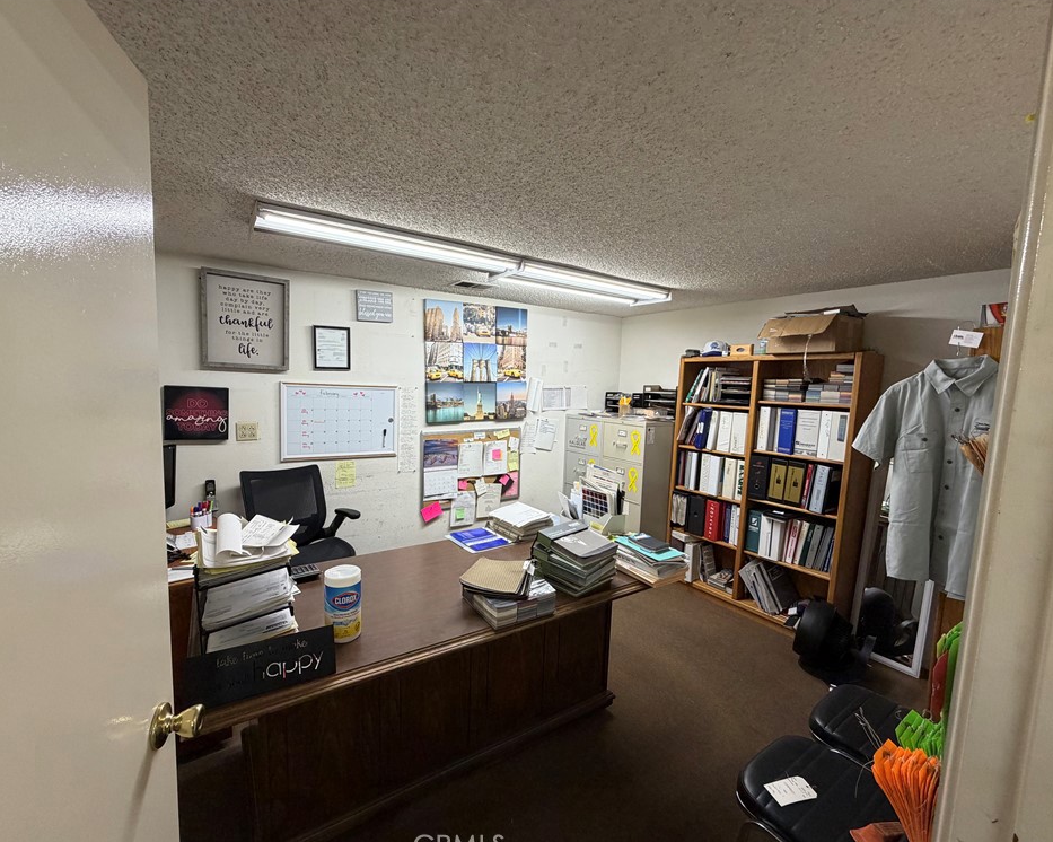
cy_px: 428
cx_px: 523
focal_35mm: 15
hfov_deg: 96.8
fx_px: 467
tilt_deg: -5.4
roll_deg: -2.0
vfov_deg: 84.0
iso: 200
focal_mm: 2.22
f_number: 2.2
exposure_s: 1/60
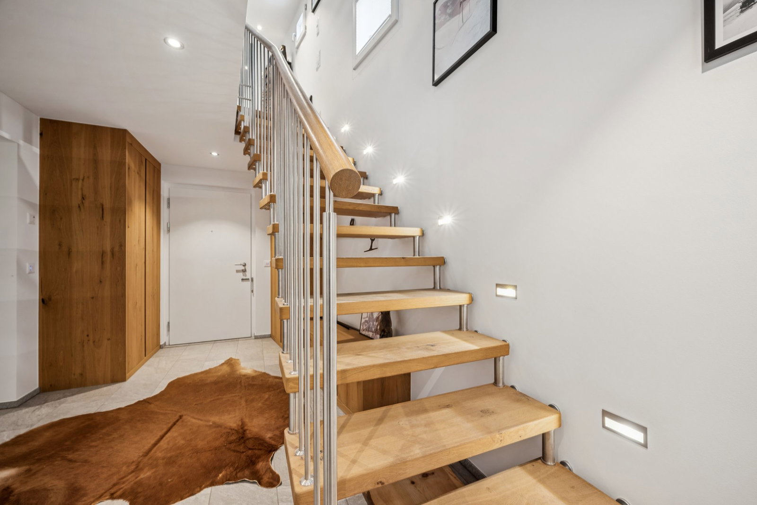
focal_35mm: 14
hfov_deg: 104.2
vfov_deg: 81.2
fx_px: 294
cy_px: 252
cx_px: 378
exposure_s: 1
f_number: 9
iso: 200
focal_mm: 14
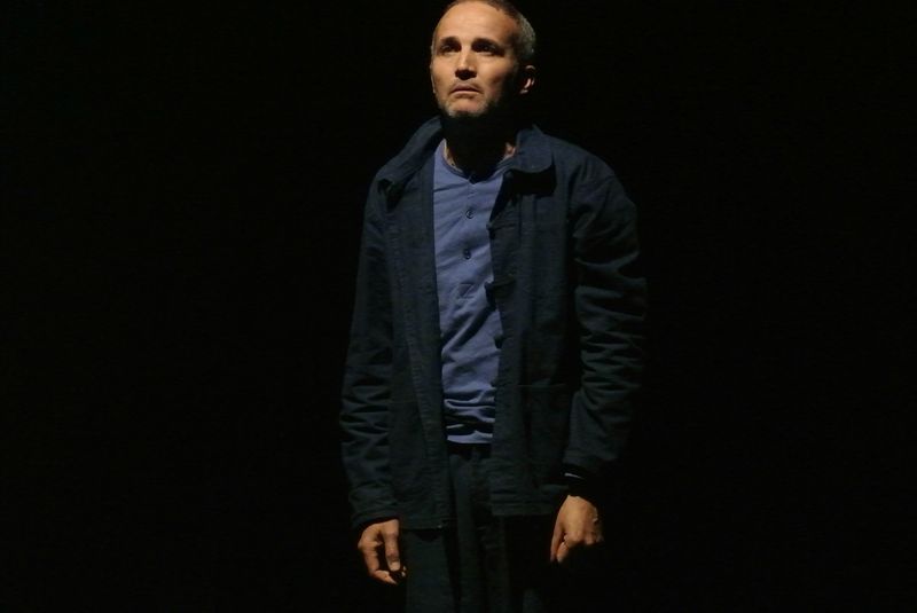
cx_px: 458
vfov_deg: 6.6
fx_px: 5303
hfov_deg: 9.9
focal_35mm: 208
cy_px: 306
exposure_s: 1/125
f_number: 4.8
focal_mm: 77.1
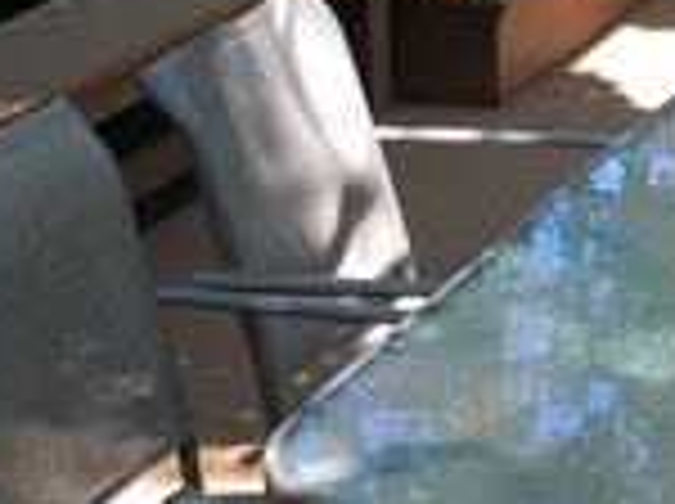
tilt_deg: -8.5
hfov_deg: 14.3
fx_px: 2511
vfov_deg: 10.9
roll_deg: +0.4
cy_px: -310
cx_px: 1010
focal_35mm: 129
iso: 25
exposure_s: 1/120
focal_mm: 4.15
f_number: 2.2
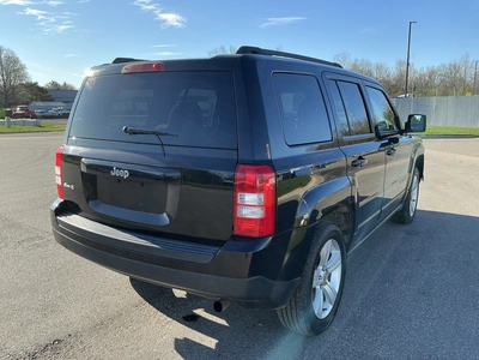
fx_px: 387
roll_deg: +0.5
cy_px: 180
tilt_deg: -8.0
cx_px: 240
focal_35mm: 28
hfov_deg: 63.4
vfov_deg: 49.7
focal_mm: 3
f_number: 1.8
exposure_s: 1/599
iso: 25
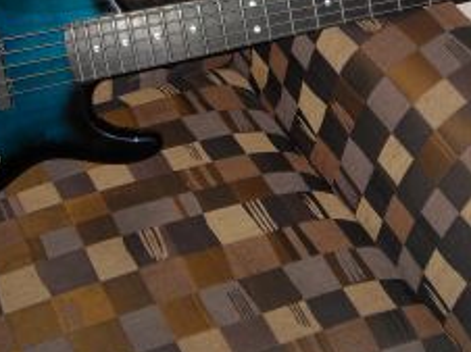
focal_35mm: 76
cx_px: 250
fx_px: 1033
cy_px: 26
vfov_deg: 19.0
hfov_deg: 25.7
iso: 64
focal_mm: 5.7
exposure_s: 1/60
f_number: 2.8
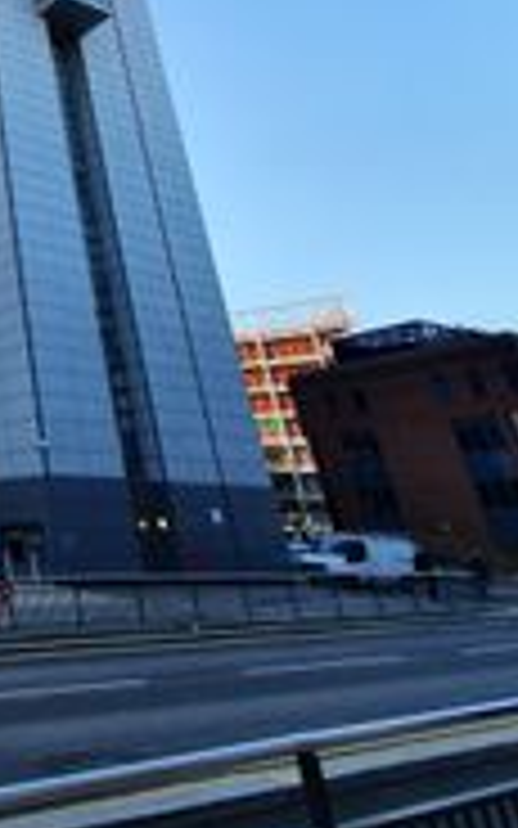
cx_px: -162
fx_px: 678
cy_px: 194
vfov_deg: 59.1
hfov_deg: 31.6
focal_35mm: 30
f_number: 2.2
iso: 50
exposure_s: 1/222
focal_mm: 1.8
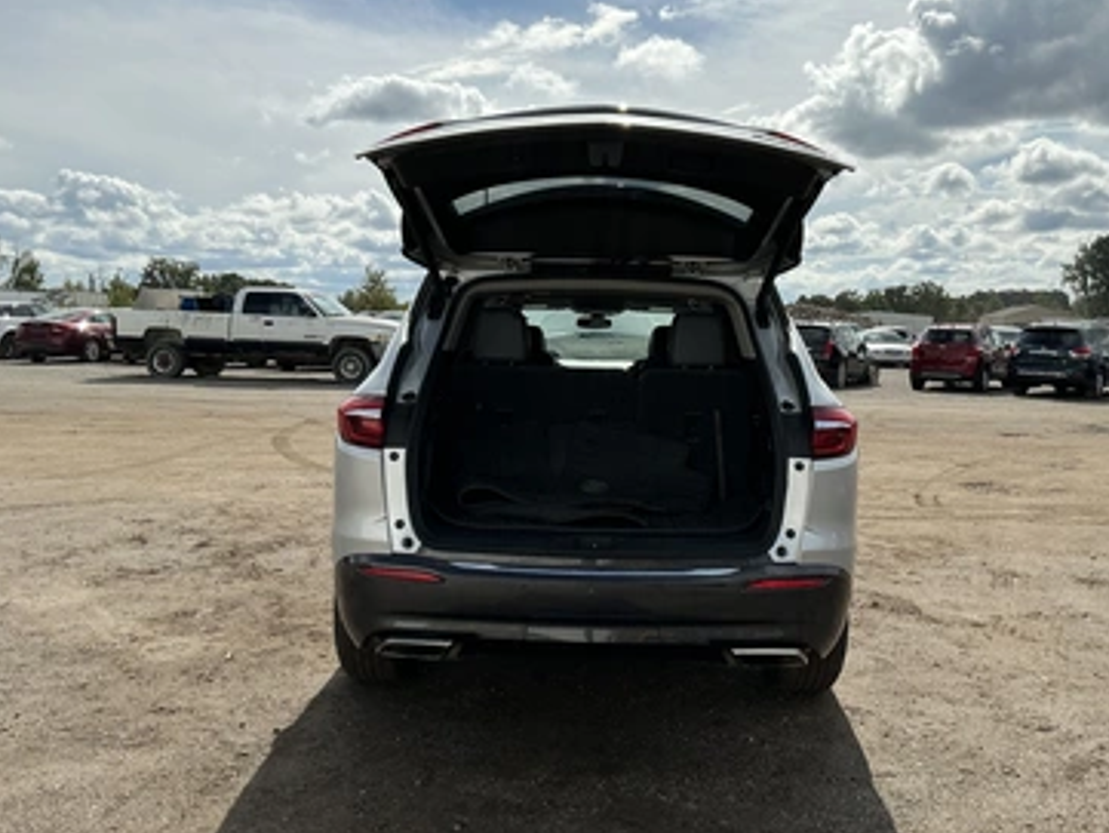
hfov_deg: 58.3
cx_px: 599
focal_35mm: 31
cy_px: 397
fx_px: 993
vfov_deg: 45.5
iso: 25
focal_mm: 3
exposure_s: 1/4405
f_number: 1.8
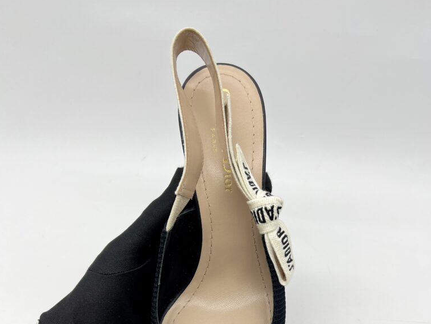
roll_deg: +0.4
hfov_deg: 52.6
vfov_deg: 38.3
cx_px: 215
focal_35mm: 35
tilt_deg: -41.5
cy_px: 282
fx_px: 436
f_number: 1.5
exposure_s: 1/164
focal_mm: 5.7
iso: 40
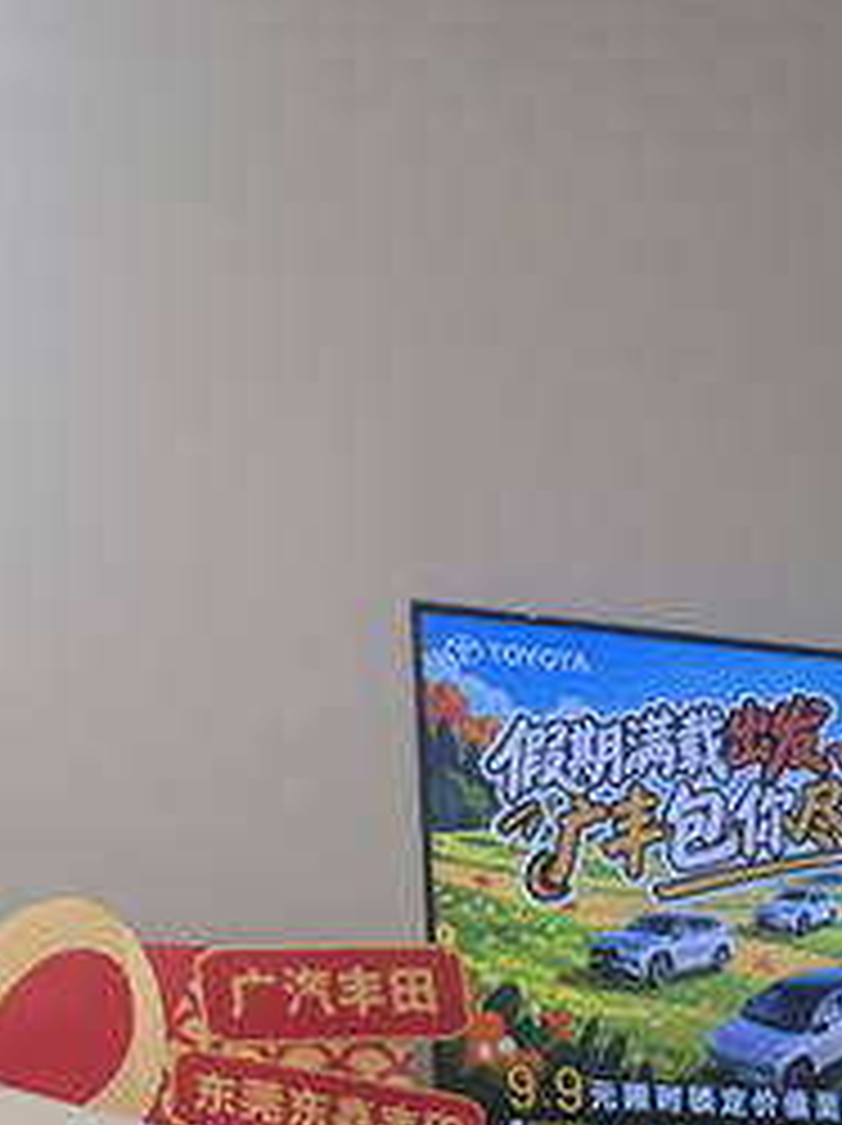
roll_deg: -0.5
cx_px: 1220
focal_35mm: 78
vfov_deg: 20.8
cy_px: 1742
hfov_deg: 17.2
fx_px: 2534
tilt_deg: -11.7
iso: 64
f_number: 1.78
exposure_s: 1/192
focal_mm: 6.76
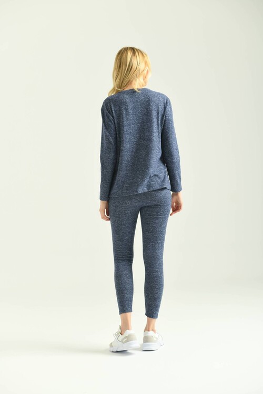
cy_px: 197
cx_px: 132
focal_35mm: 80
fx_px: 877
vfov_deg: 25.4
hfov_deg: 17.1
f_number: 5.6
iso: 125
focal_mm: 80
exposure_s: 1/160
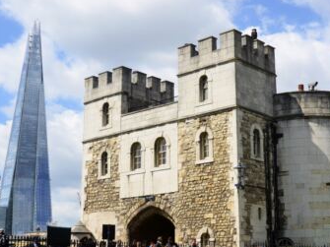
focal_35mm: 66
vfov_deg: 22.2
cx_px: 170
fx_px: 629
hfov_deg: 29.4
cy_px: 124
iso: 100
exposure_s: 1/100
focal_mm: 24
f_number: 16
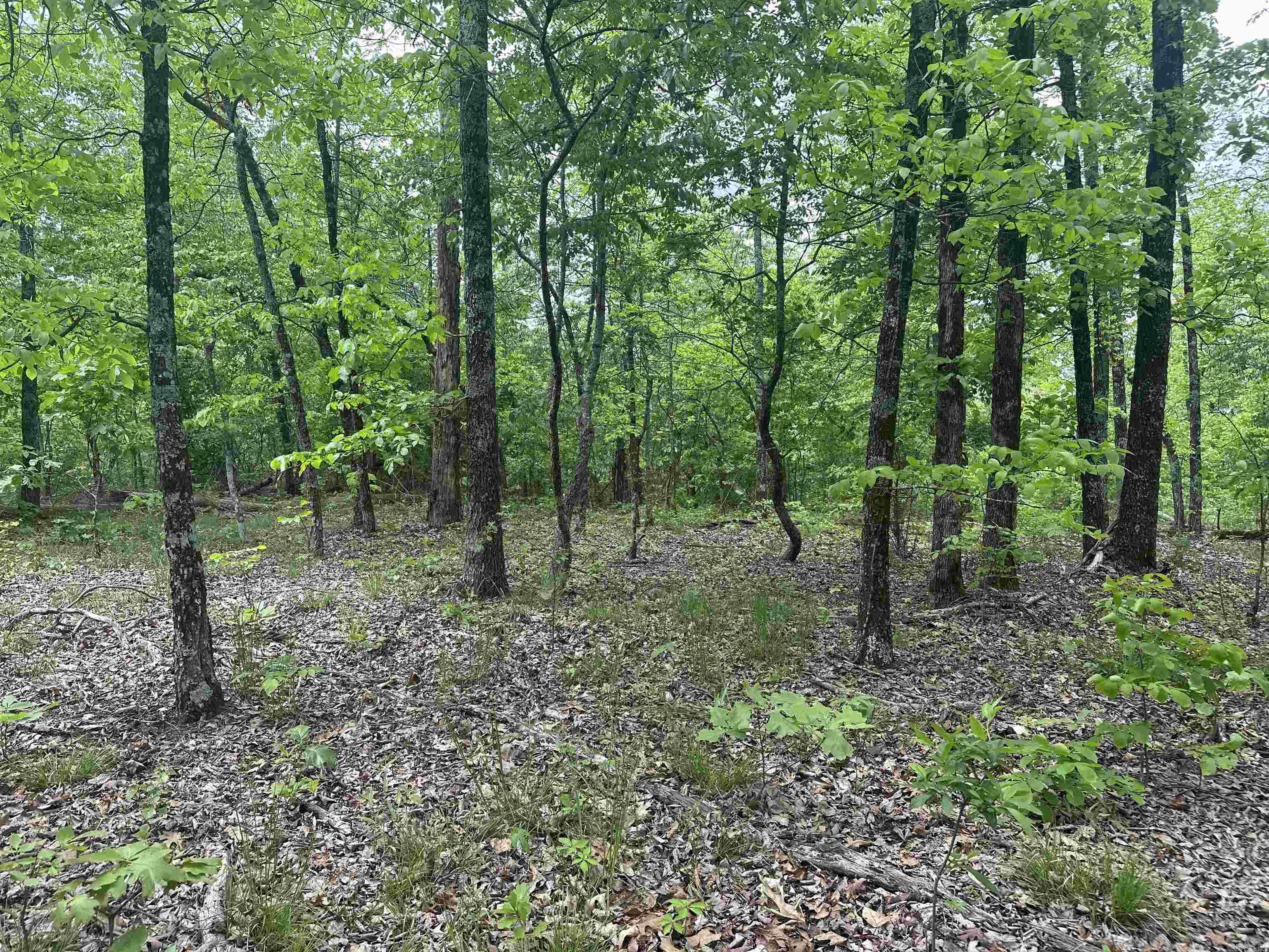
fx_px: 880
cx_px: 634
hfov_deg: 71.6
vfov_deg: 56.8
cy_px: 476
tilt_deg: -1.7
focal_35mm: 24
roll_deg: -0.9
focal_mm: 6.86
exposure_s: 1/535
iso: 80
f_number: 1.78
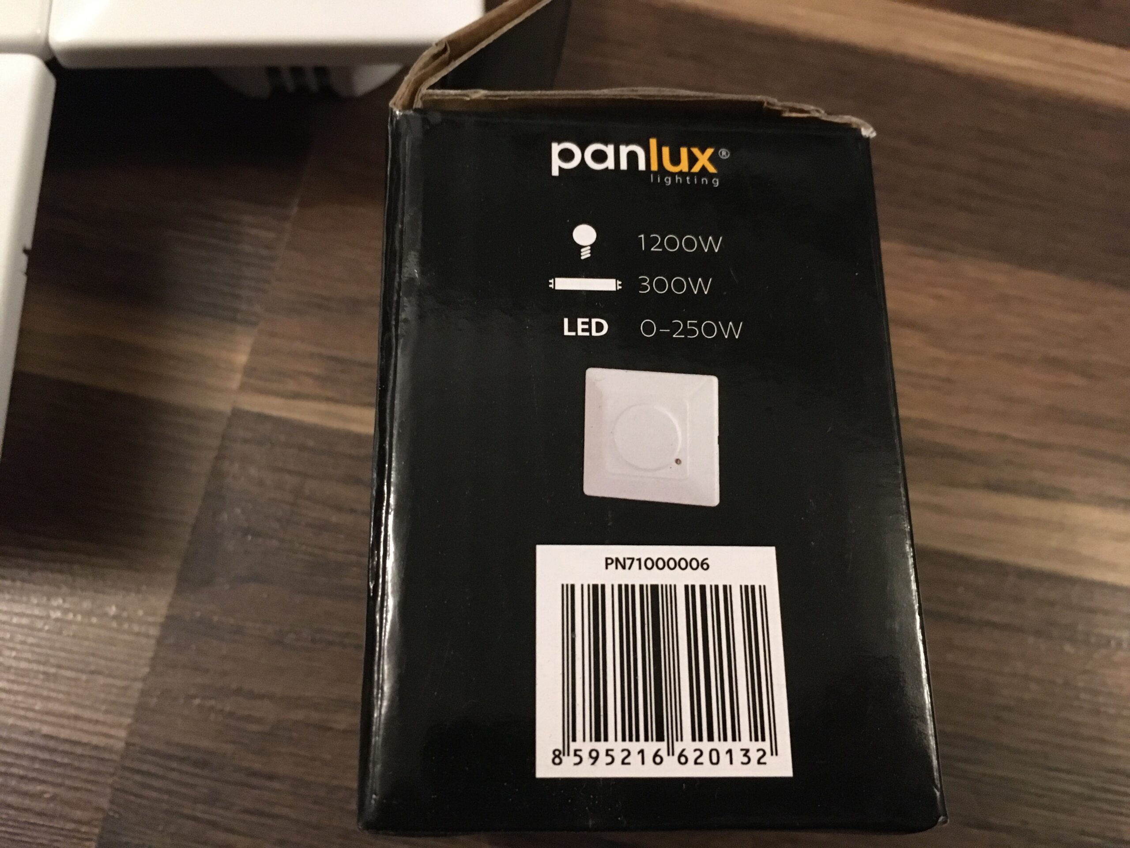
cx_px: 565
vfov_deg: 48.2
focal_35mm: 29
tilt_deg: -70.6
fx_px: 947
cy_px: 424
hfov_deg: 61.7
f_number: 2.2
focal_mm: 4.15
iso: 320
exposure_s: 1/17
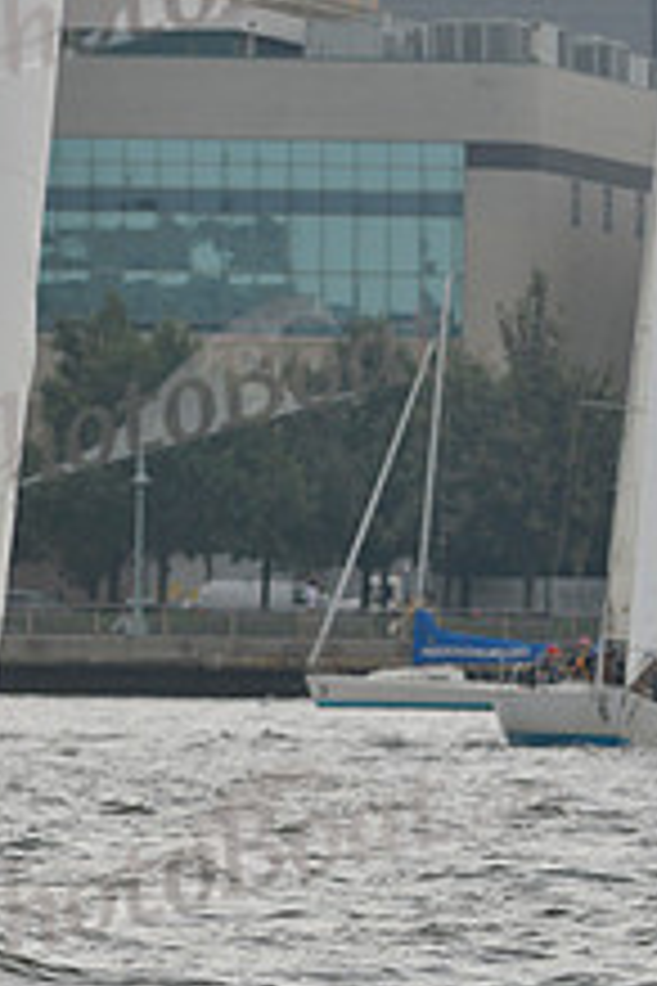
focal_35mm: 530
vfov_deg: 3.9
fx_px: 14508
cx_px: -297
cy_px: 687
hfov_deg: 2.6
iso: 400
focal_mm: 200
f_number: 8
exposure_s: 1/1000
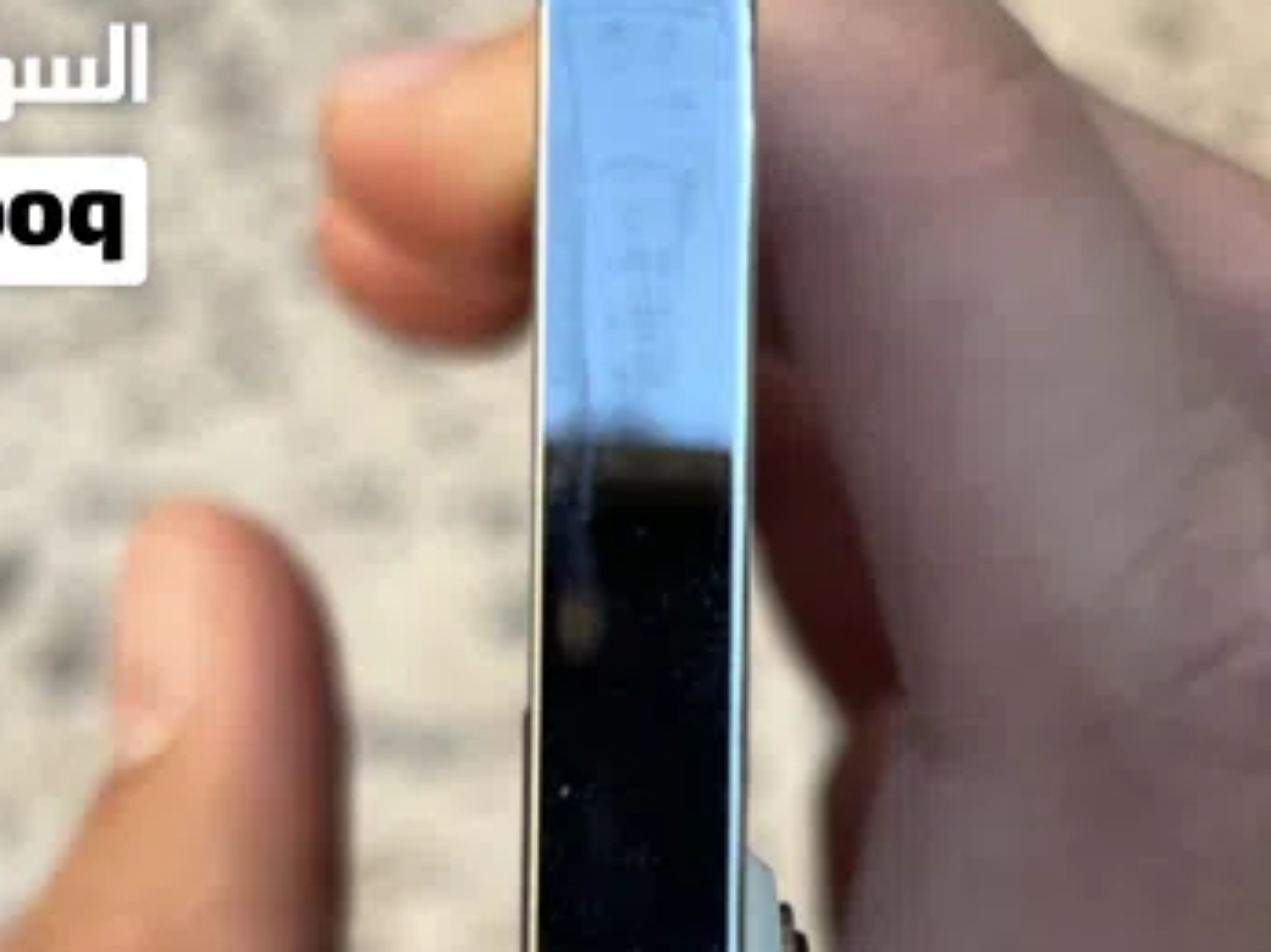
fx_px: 1762
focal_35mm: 48
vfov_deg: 29.3
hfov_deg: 39.6
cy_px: 813
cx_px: 700
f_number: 1.6
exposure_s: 1/248
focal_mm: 5.1
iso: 40
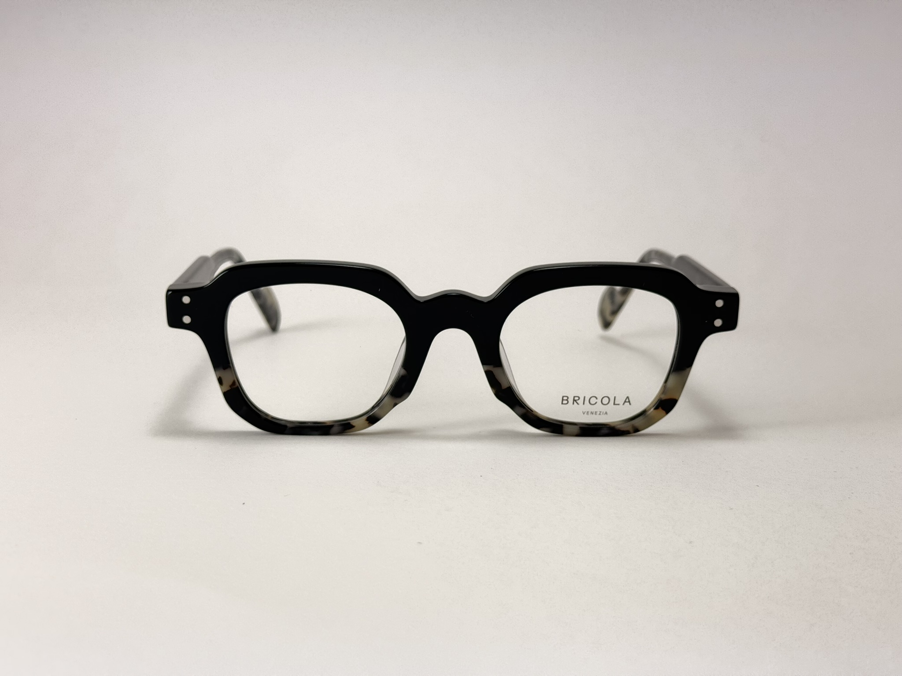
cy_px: 338
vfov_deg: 30.3
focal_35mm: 48
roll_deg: -0.8
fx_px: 1251
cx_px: 451
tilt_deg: -8.0
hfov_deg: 39.7
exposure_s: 1/165
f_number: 1.78
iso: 64
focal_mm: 6.76
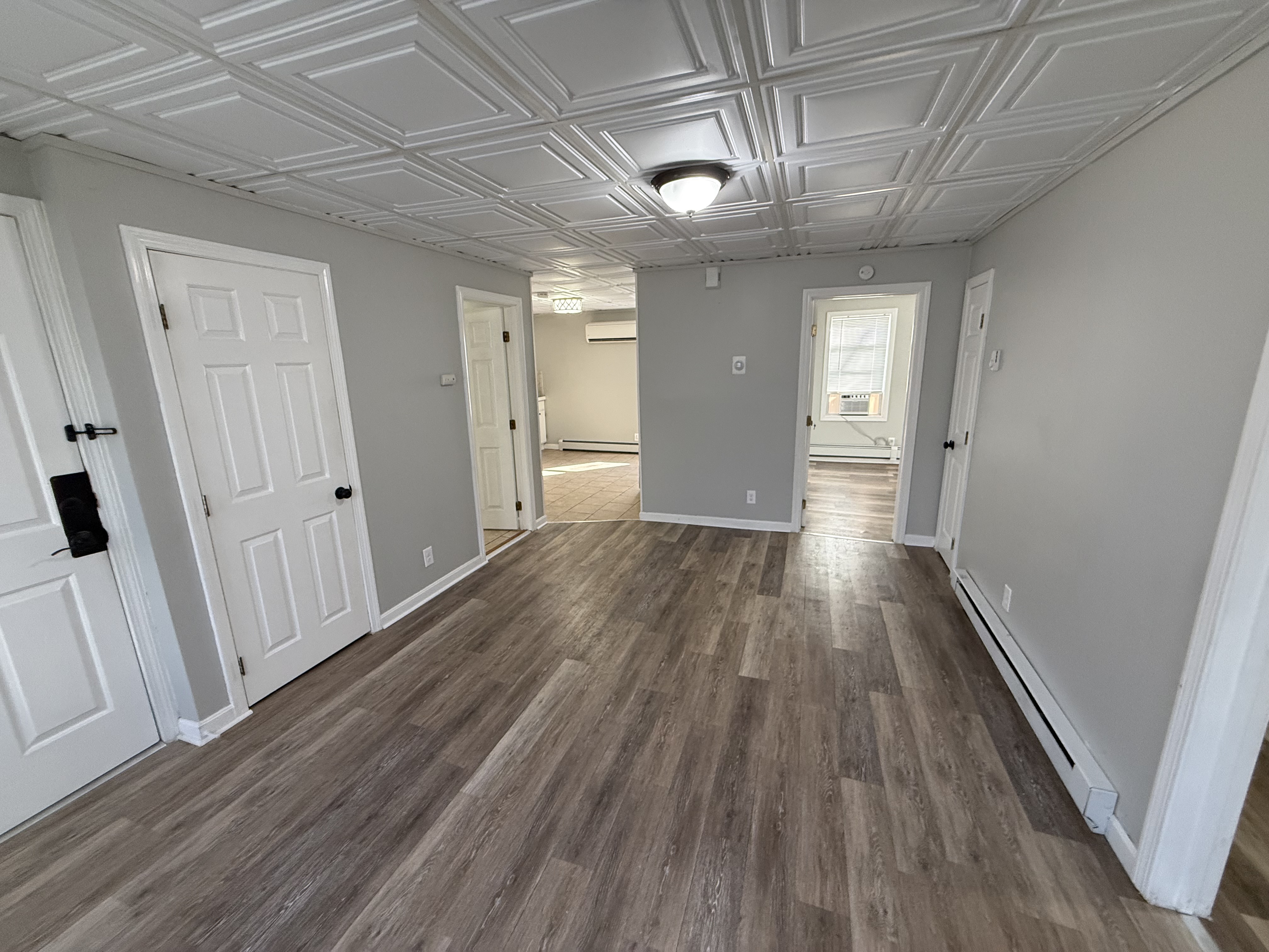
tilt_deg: -13.5
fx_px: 513
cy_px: 476
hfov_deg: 102.1
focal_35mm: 14
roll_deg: +1.2
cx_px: 634
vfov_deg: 85.7
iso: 400
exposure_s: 1/120
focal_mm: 2.22
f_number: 2.2
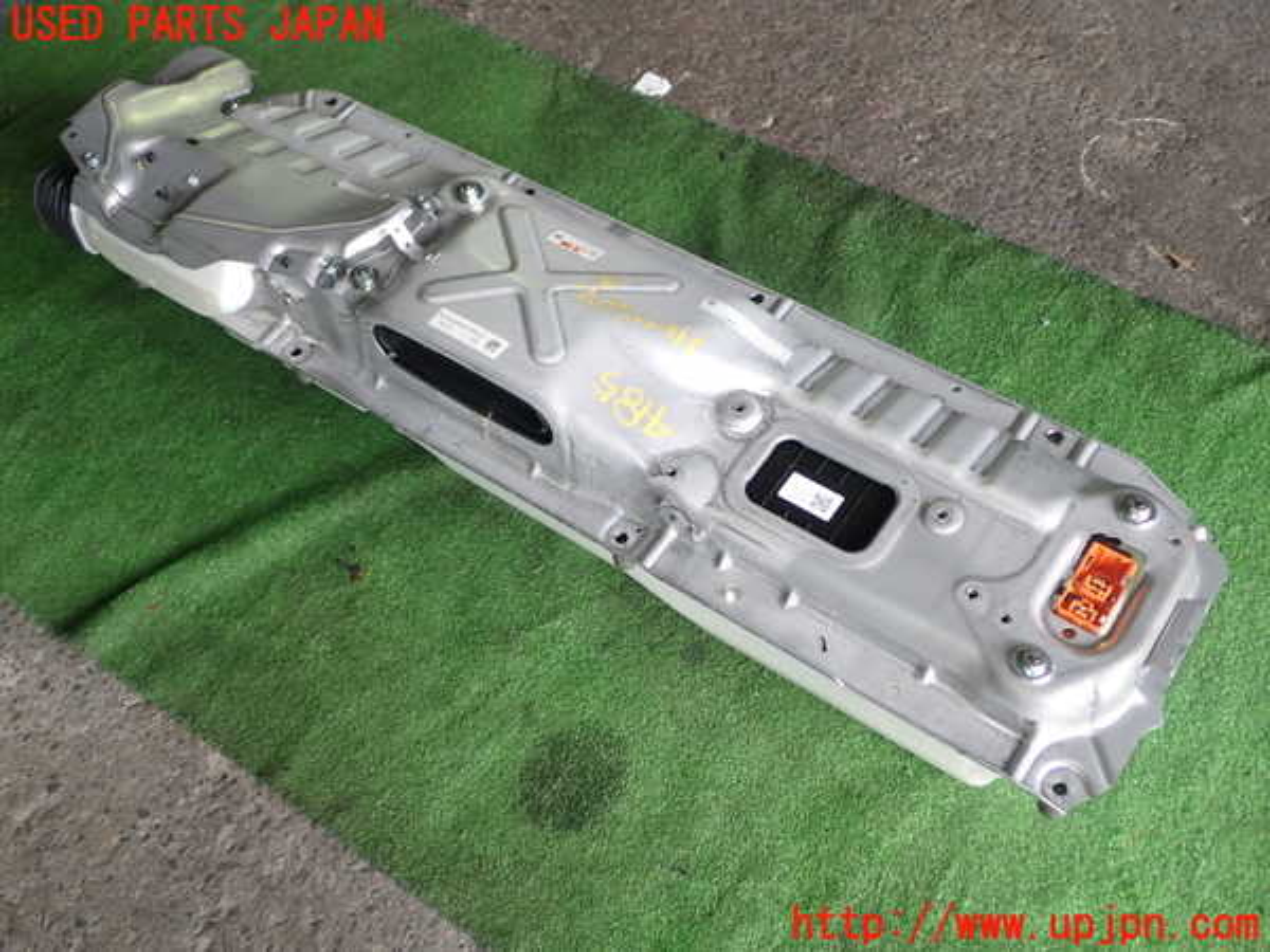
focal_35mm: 36
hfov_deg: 51.4
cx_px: 635
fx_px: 1321
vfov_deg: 39.7
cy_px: 476
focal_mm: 6.37
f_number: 2.5
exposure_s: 1/40
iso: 200
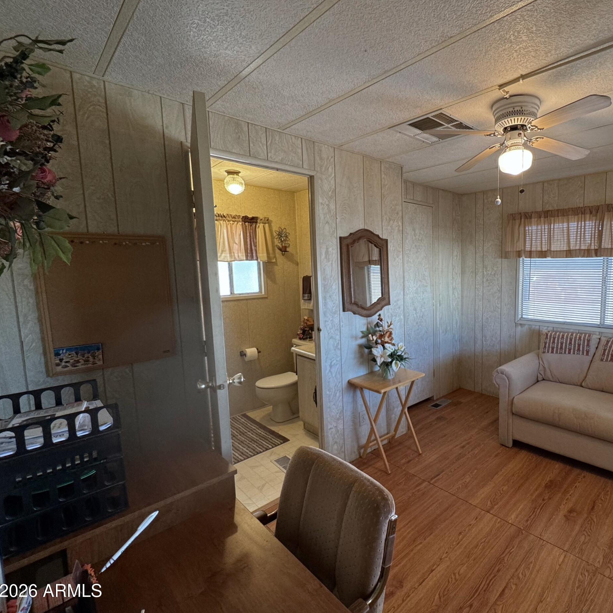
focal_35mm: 17
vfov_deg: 84.0
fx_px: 341
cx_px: 418
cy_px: 303
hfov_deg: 80.6
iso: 200
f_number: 2.2
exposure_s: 1/120
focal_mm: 2.22
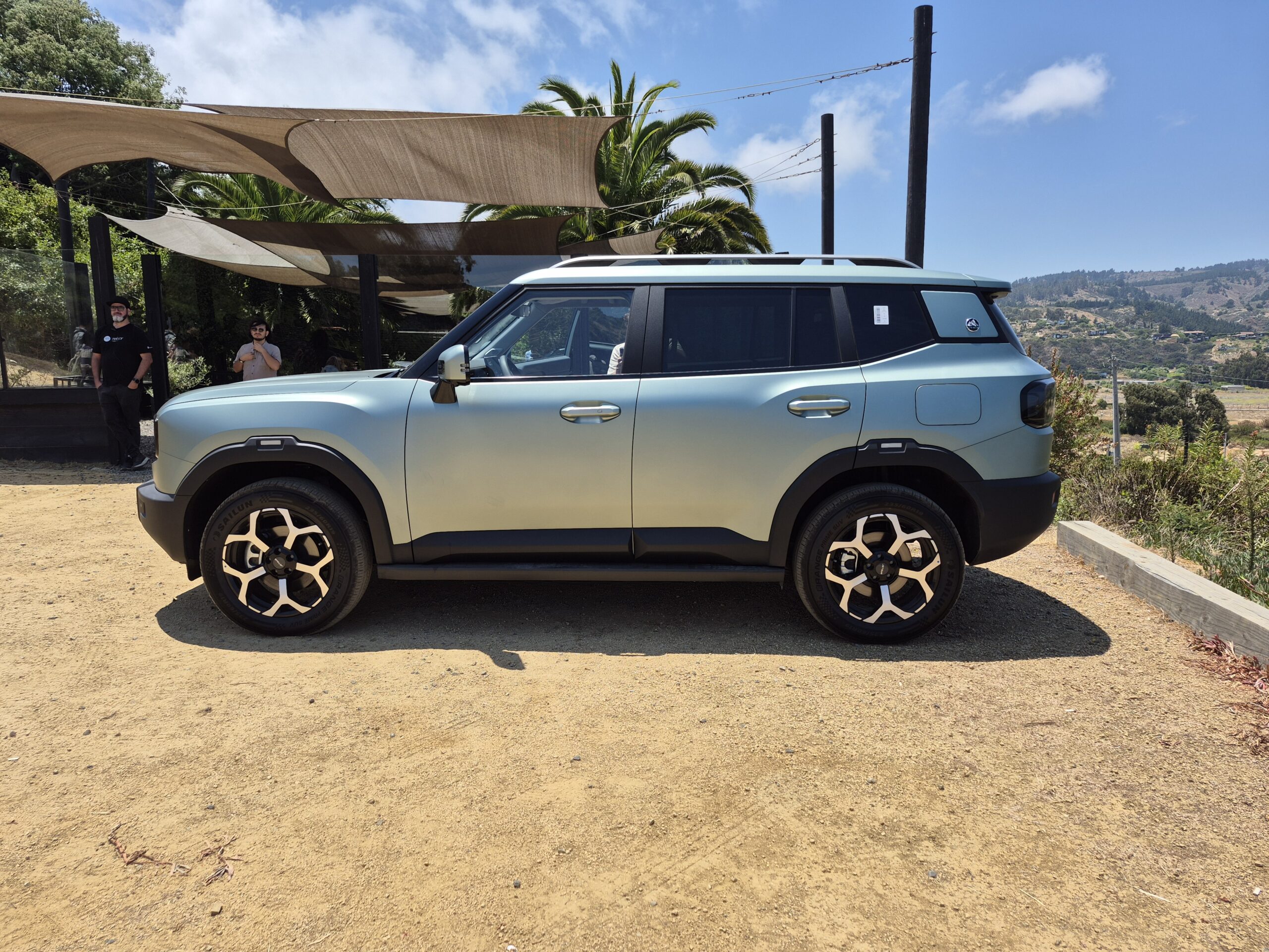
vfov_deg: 58.9
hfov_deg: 73.9
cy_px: 476
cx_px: 634
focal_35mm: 23
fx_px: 843
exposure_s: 1/1896
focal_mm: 5.4
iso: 25
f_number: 1.8
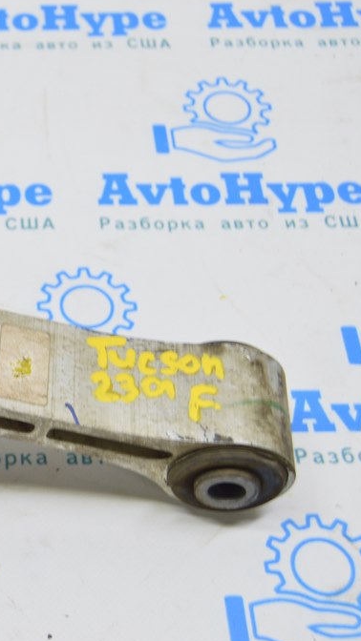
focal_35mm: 67
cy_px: 322
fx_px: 1140
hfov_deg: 17.2
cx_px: -73
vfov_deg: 31.4
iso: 400
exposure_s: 1/20
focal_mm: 28
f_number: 5.6
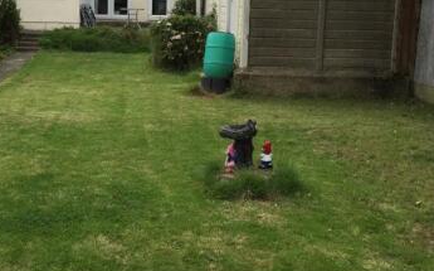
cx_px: 157
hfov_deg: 38.6
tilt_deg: -7.6
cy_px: 93
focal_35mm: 52
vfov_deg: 24.7
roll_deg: -2.2
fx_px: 615
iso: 32
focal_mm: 4.15
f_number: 2.2
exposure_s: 1/842
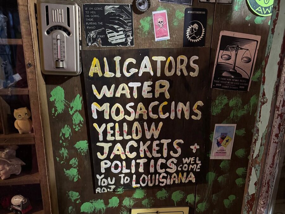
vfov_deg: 56.8
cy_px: 107
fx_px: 198
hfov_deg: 71.6
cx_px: 142
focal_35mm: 24
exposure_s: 1/30
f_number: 1.78
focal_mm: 6.76
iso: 1000
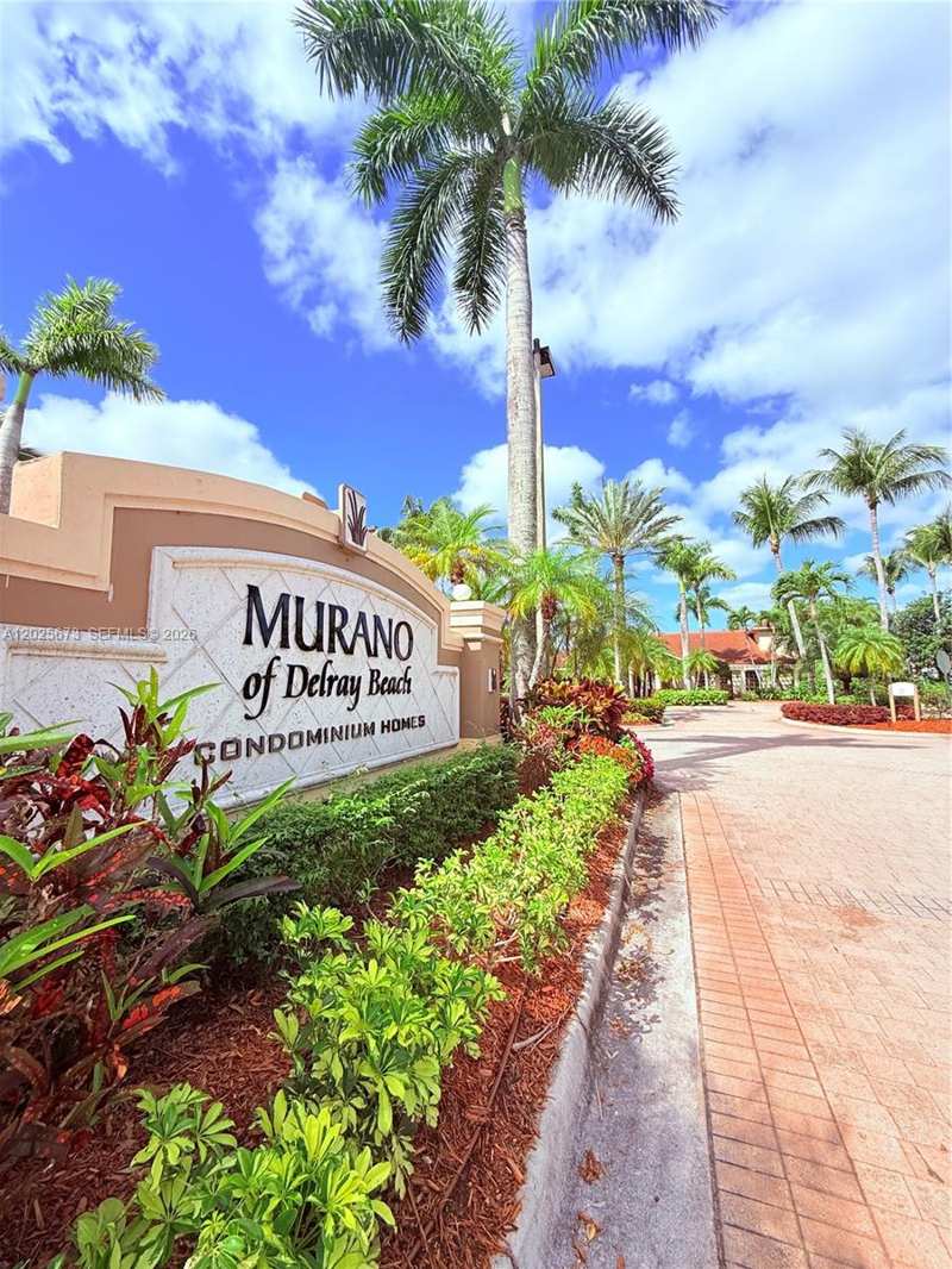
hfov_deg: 85.7
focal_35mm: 14
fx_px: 513
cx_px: 476
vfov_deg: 102.1
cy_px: 634
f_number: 2.2
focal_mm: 2.22
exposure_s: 1/1961
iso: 50
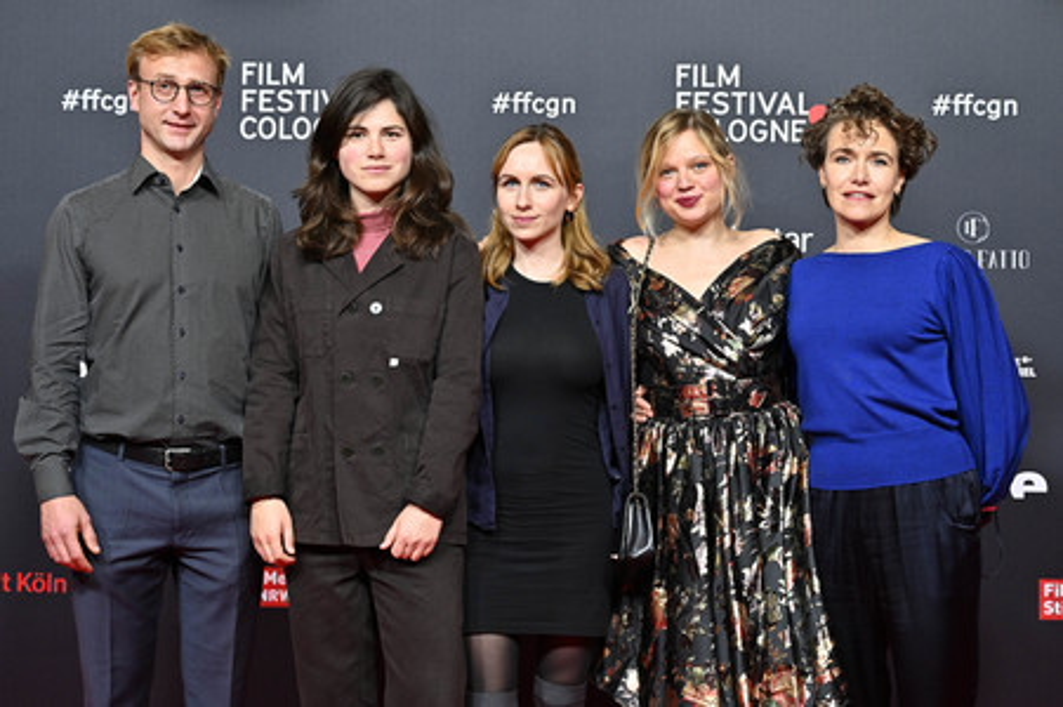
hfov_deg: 37.5
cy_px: 354
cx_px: 532
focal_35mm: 53
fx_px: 1564
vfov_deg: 25.5
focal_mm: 53
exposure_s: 1/200
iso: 1250
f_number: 5
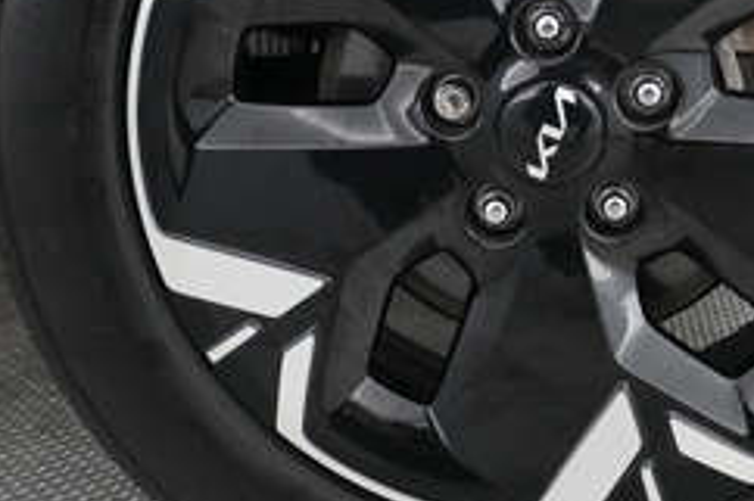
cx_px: 564
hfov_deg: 30.0
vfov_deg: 20.5
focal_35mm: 66
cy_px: 143
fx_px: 1381
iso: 5000
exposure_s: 1/125
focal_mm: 25
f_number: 4
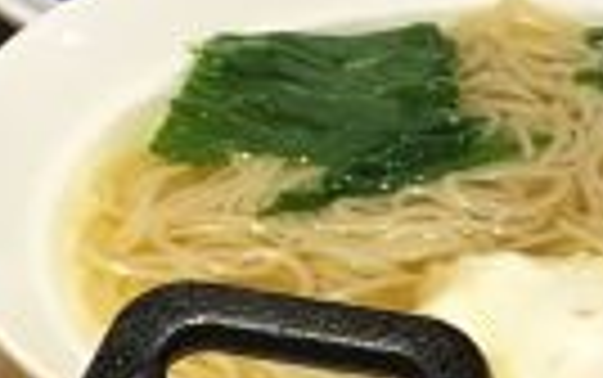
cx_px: 810
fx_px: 2648
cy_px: 844
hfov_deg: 12.5
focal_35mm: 161
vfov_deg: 7.7
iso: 100
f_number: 2.2
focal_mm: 4.15
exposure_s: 1/33
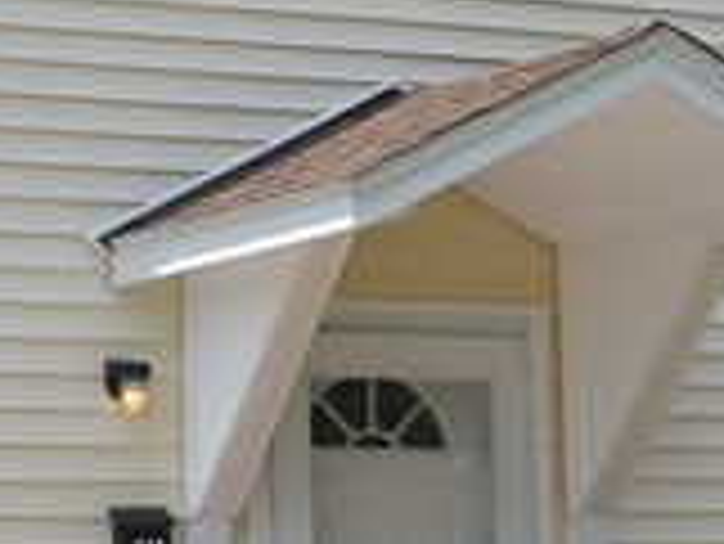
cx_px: 528
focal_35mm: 175
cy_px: 29
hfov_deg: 11.3
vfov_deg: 8.5
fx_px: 3663
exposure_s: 1/250
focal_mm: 18
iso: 125
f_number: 8
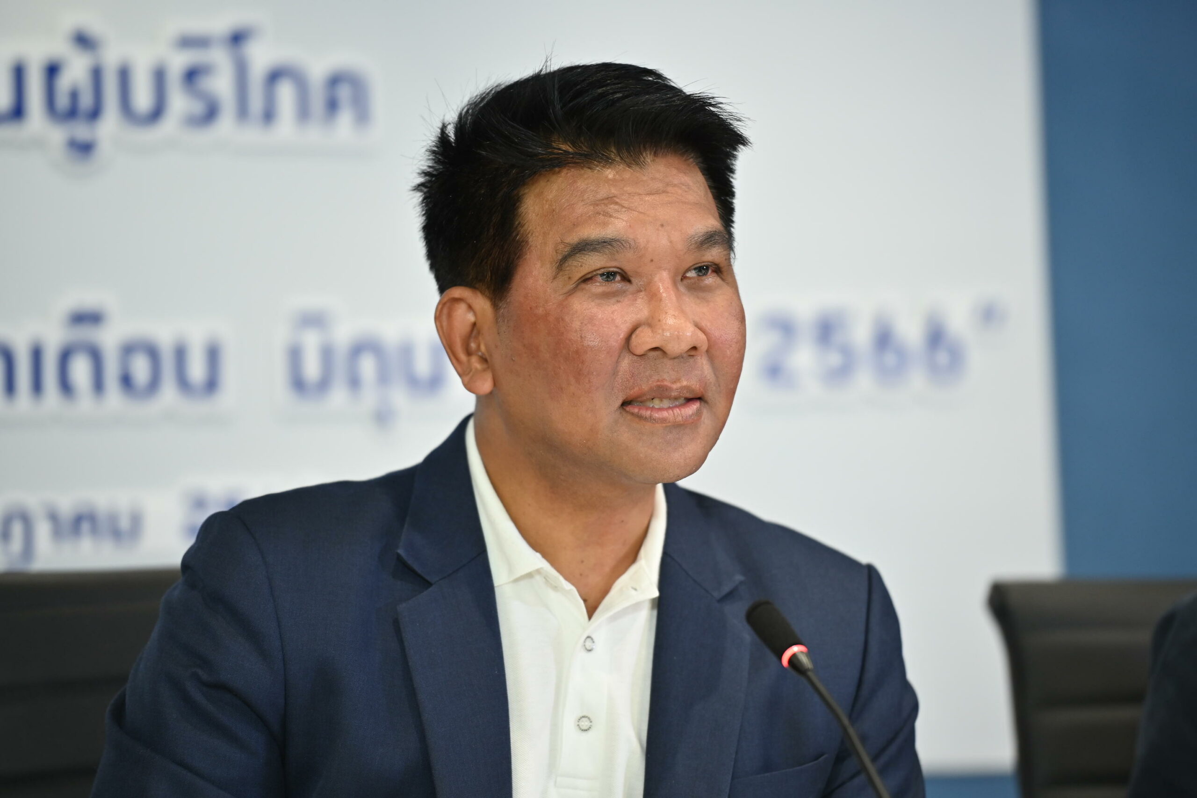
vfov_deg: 6.9
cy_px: 399
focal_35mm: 200
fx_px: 6650
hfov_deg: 10.3
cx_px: 598
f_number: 2.8
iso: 800
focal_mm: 200
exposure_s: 1/125
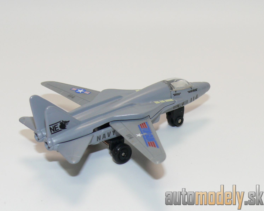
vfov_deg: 16.9
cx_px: 124
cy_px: 106
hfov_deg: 21.0
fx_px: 711
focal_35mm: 91
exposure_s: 1/30
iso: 100
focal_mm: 12.4
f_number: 4
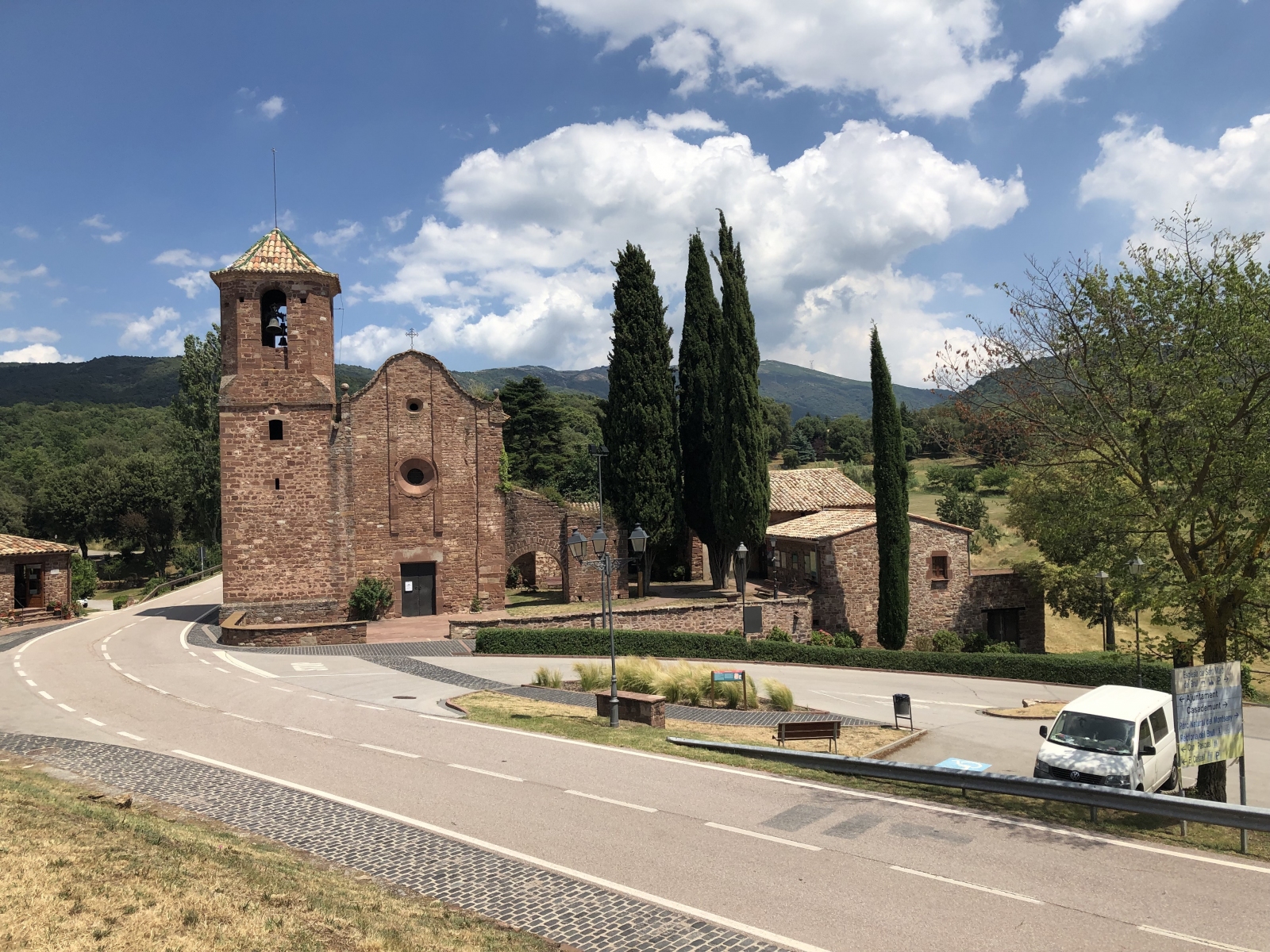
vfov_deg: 49.7
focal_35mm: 28
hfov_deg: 63.4
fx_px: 1027
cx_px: 635
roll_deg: +0.7
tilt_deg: +2.0
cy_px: 476
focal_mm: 3.99
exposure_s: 1/2825
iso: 25
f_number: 1.8
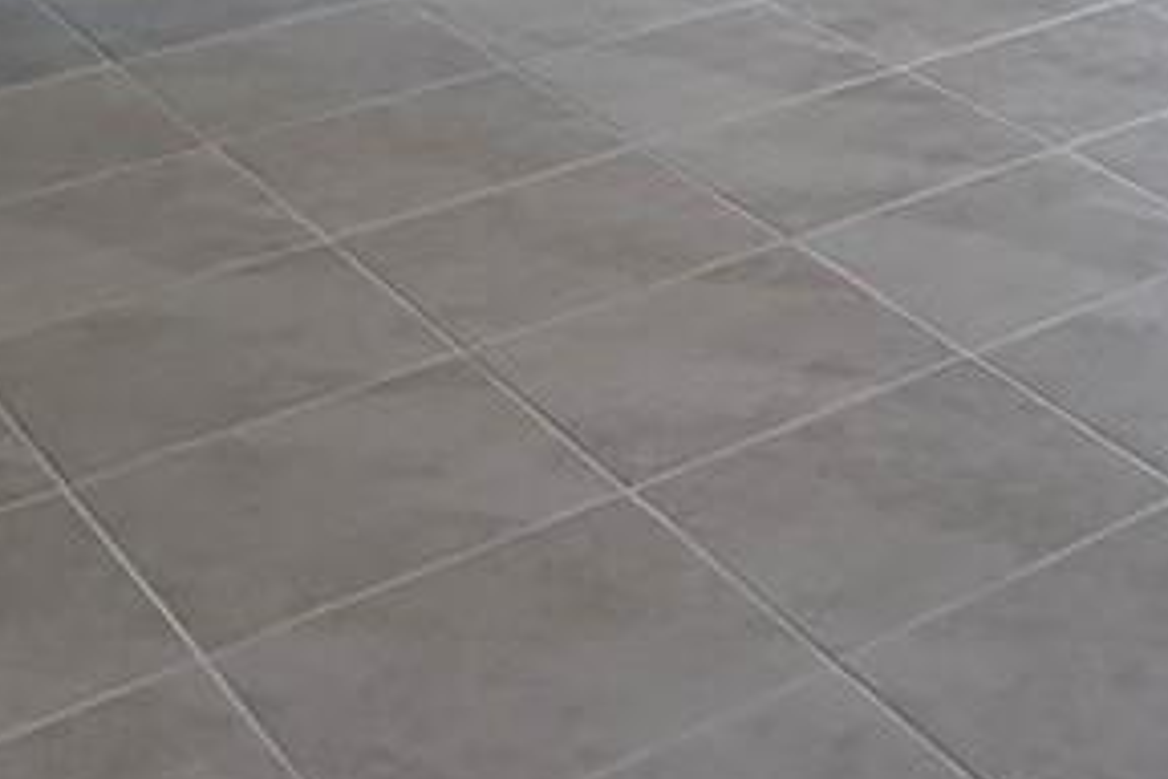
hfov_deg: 22.1
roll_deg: +0.1
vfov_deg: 13.9
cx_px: 1590
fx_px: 2628
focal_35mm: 81
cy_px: -852
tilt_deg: -1.2
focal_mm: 2.22
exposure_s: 1/120
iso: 100
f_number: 2.2
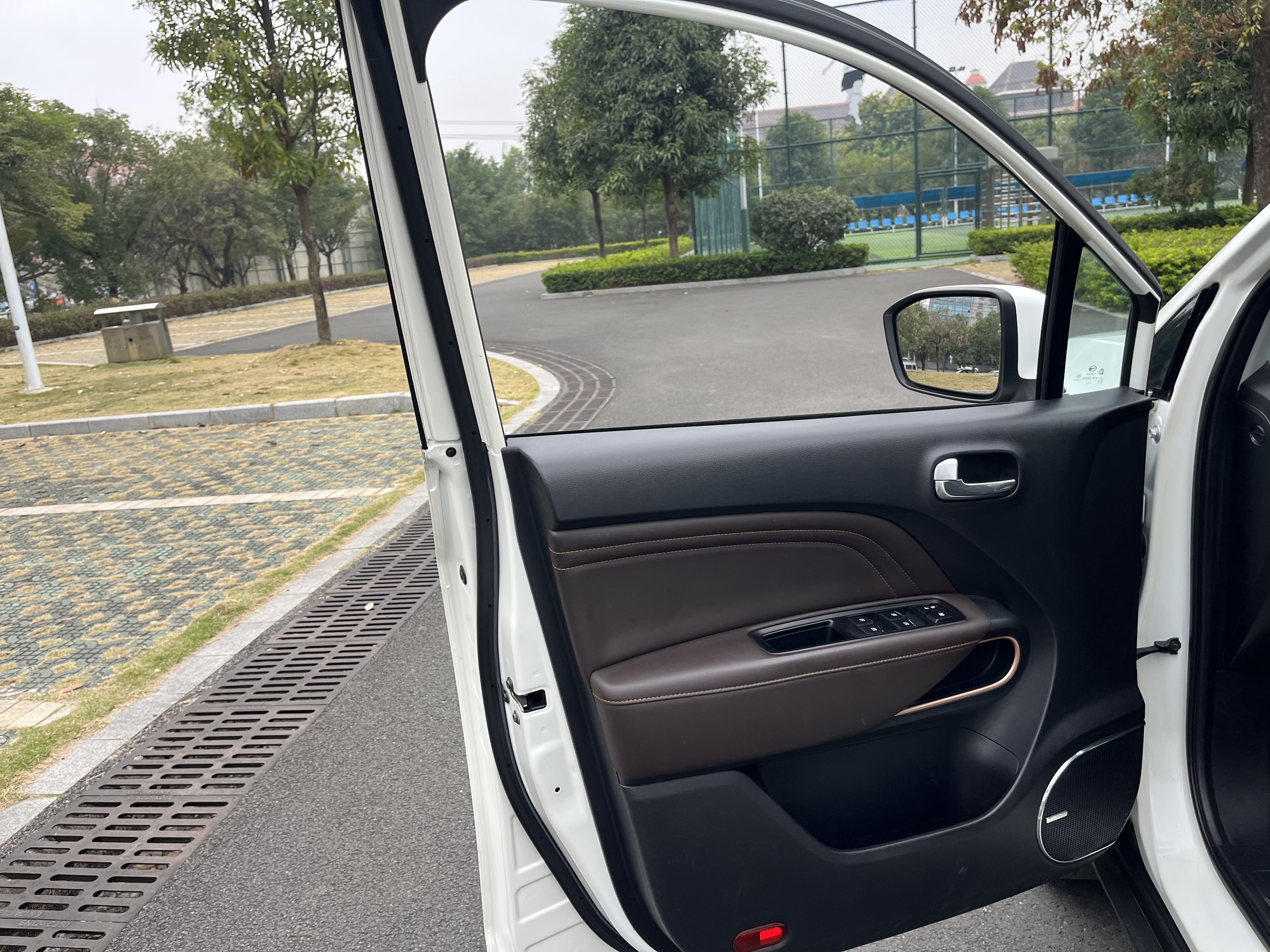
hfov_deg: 67.3
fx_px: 954
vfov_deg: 53.1
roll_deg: +5.3
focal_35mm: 26
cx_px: 635
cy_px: 476
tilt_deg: -14.4
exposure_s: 1/267
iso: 40
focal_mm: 5.1
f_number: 1.6
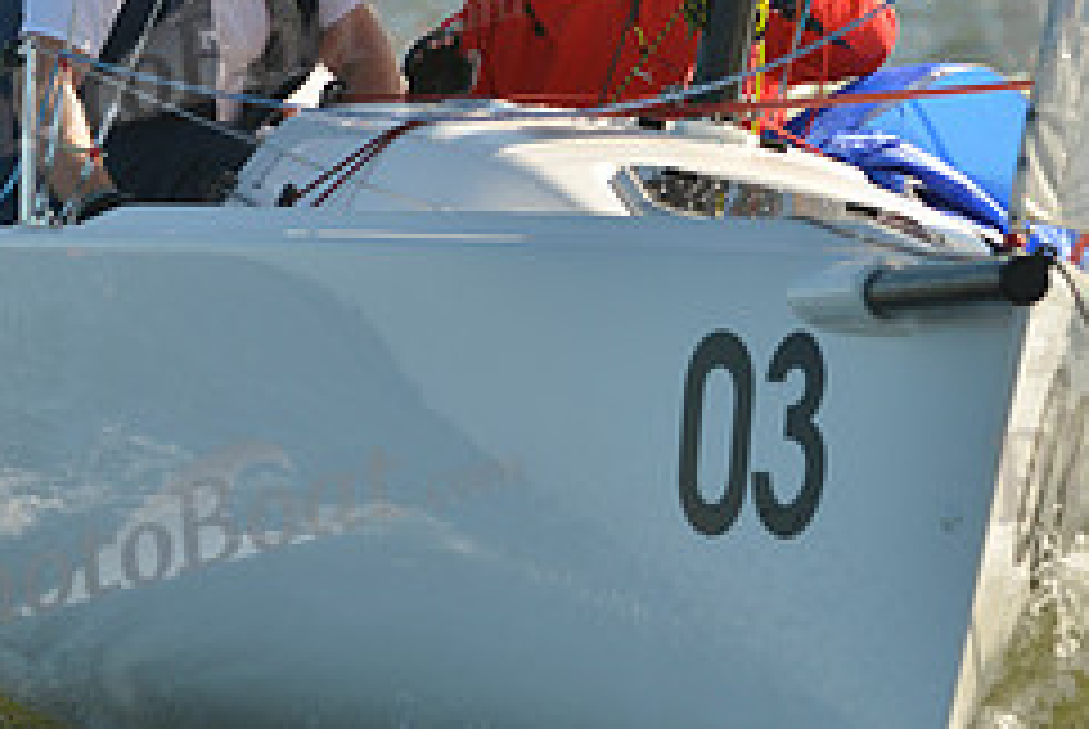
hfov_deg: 3.6
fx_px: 17415
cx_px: 760
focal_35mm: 575
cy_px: 236
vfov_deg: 2.4
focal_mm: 240
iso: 200
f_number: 6.3
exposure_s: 1/1000
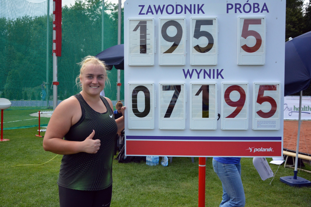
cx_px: 156
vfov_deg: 35.5
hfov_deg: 51.3
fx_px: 324
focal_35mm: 38
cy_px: 104
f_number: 4
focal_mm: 25
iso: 2000
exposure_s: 1/4000
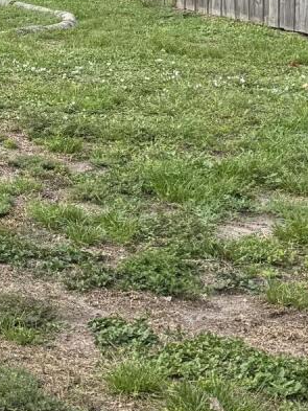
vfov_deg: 15.7
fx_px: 1447
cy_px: -42
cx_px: -253
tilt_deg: -4.6
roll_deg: +0.7
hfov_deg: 11.3
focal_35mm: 122
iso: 80
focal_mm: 6.76
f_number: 1.78
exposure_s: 1/1678
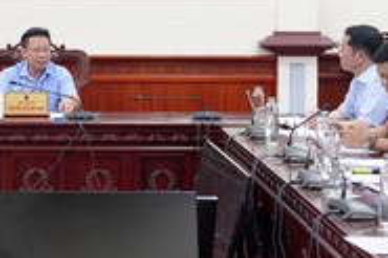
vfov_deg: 11.3
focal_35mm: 120
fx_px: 1292
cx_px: 8
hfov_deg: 16.7
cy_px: 10
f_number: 3.2
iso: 2000
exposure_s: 1/200
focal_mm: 37
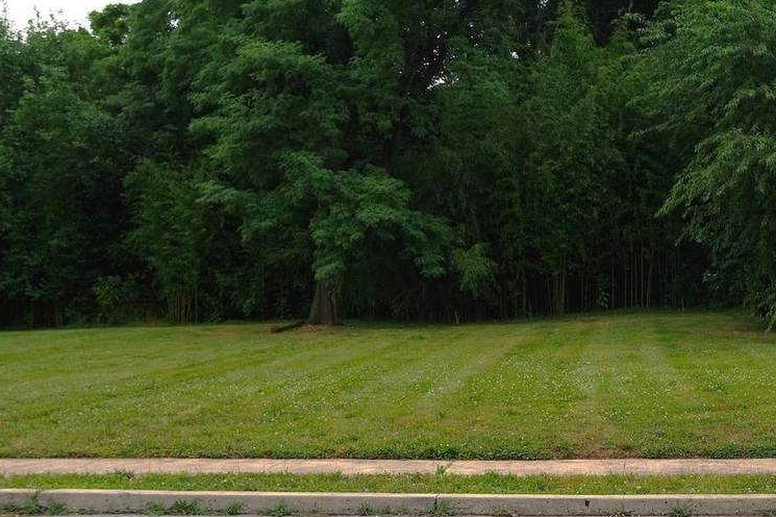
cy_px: 126
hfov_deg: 35.6
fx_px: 1185
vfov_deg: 24.3
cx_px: 568
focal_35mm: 55
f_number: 5.6
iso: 160
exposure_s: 1/480
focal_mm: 21.5
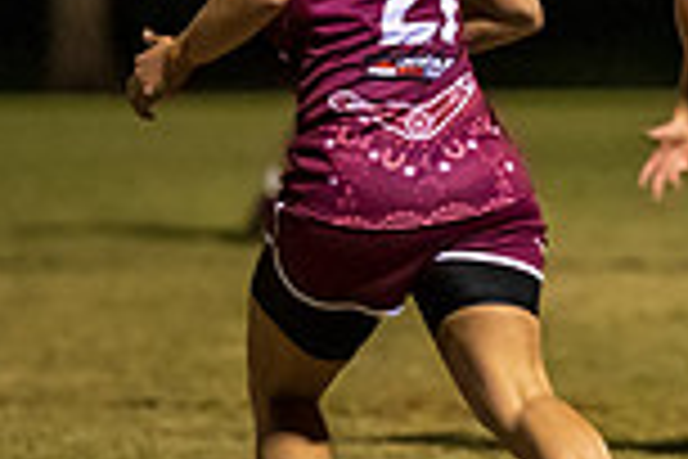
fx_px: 17791
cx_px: 815
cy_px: 167
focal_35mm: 931
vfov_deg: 1.5
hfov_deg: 2.2
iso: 6400
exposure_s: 1/800
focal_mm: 200
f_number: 2.8
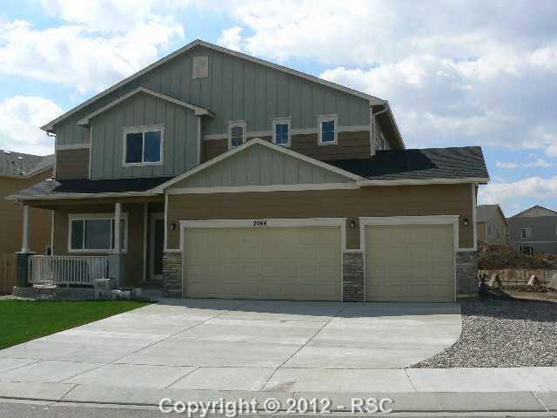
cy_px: 209
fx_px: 579
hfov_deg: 51.4
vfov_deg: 39.7
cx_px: 278
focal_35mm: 36
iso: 80
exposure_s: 1/500
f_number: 8
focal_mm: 6
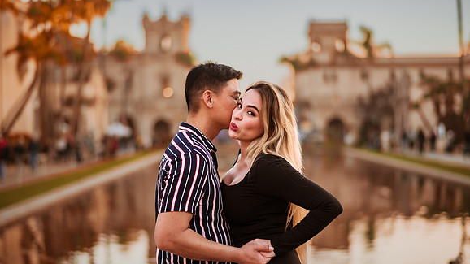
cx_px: 235
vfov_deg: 19.7
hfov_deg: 34.4
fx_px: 760
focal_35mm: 61
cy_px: 149
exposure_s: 1/800
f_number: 1.4
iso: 100
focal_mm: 58
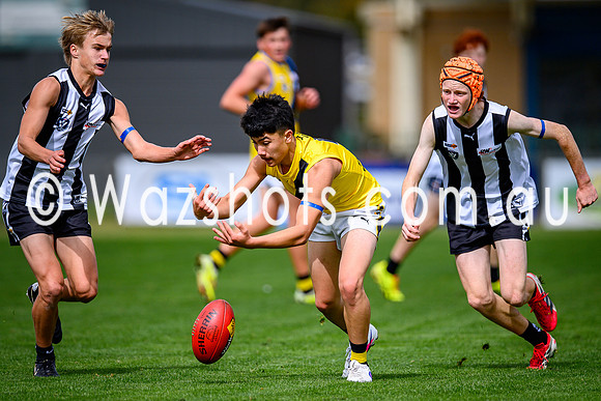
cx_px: 314
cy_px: 220
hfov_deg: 3.4
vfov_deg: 2.3
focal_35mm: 601
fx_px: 10034
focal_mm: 500
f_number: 4
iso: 160
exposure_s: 1/1600
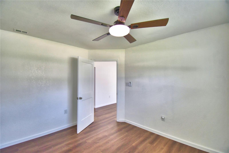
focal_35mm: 15
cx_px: 114
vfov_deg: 77.3
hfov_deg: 100.4
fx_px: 95
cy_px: 76
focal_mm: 10
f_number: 4.5
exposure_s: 1/125
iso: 400
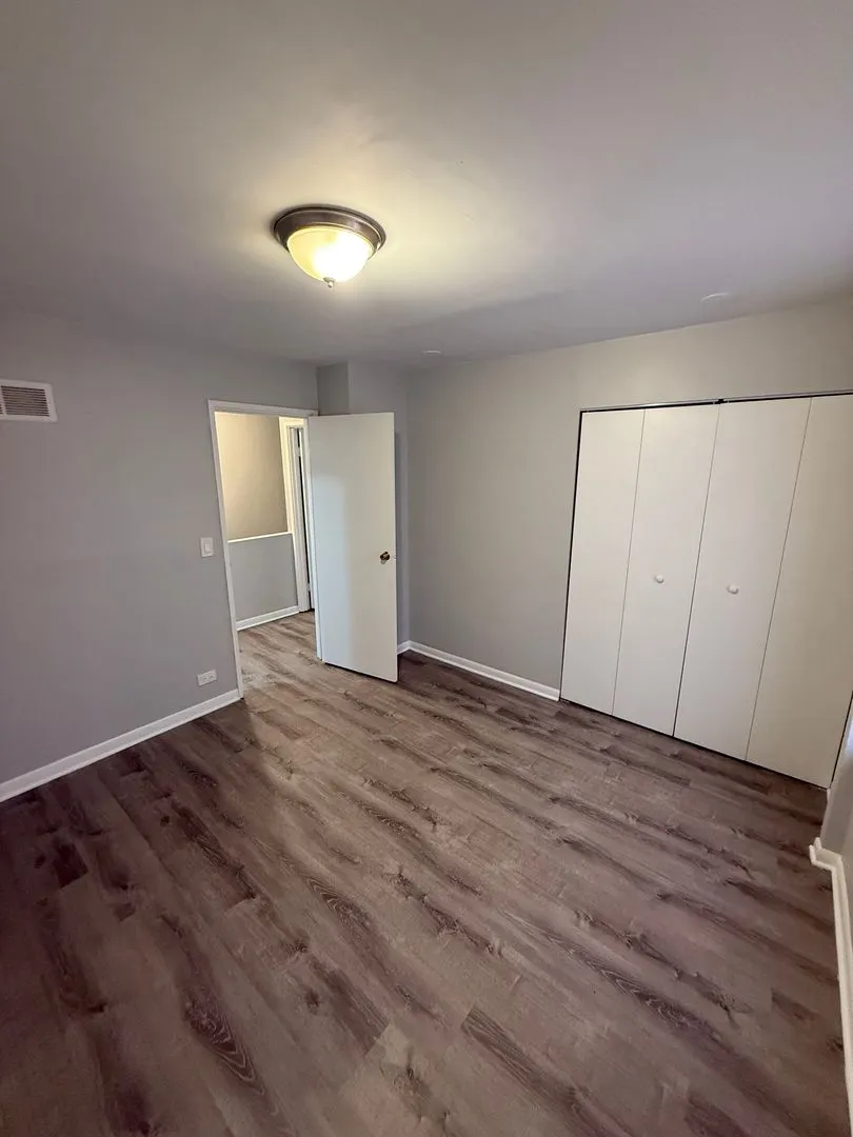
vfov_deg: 102.1
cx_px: 426
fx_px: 460
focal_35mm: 14
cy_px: 568
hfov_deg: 85.7
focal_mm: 2.22
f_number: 2.2
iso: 640
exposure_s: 1/60
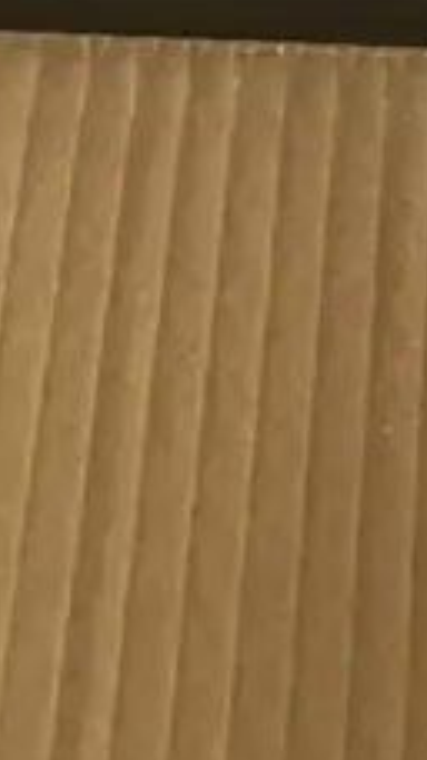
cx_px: 500
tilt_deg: -50.3
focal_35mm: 137
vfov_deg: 13.0
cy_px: -877
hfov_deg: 8.7
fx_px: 2762
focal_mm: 3.99
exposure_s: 1/50
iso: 125
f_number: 1.8
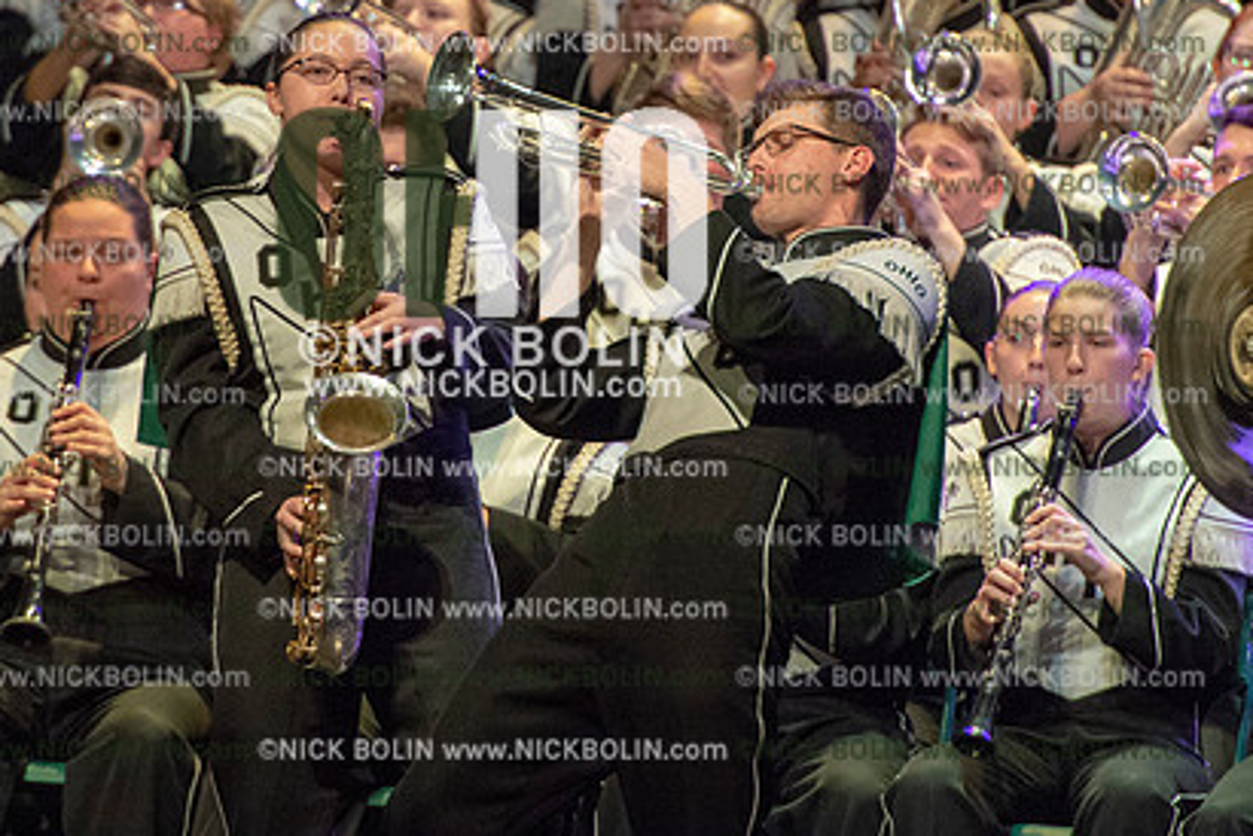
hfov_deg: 3.7
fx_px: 19629
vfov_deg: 2.4
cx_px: 491
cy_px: 253
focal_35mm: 564
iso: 8000
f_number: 7.1
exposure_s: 1/320
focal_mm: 400
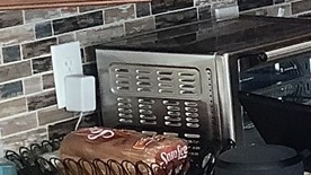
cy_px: 191
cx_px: 880
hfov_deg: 9.2
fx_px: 1616
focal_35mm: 196
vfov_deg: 6.2
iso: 64
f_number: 2.4
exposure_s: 1/50
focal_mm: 3.3
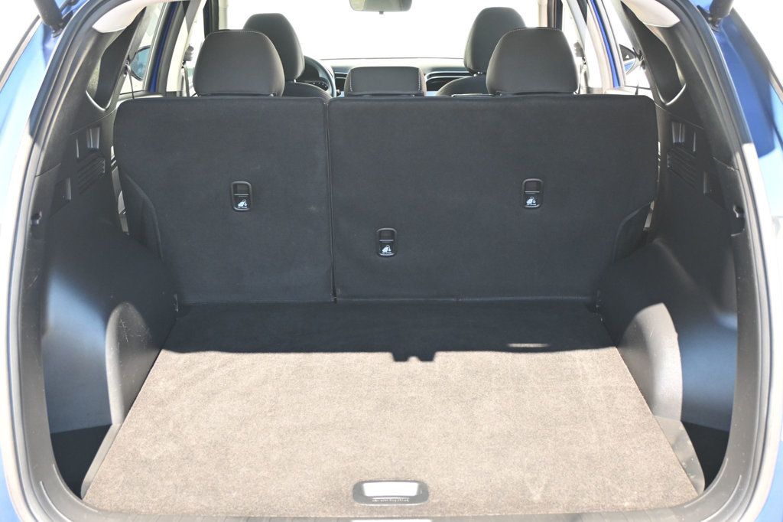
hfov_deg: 45.0
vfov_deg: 30.8
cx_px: 392
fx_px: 946
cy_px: 261
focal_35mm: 44
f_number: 4.8
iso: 800
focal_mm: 29
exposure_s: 1/125
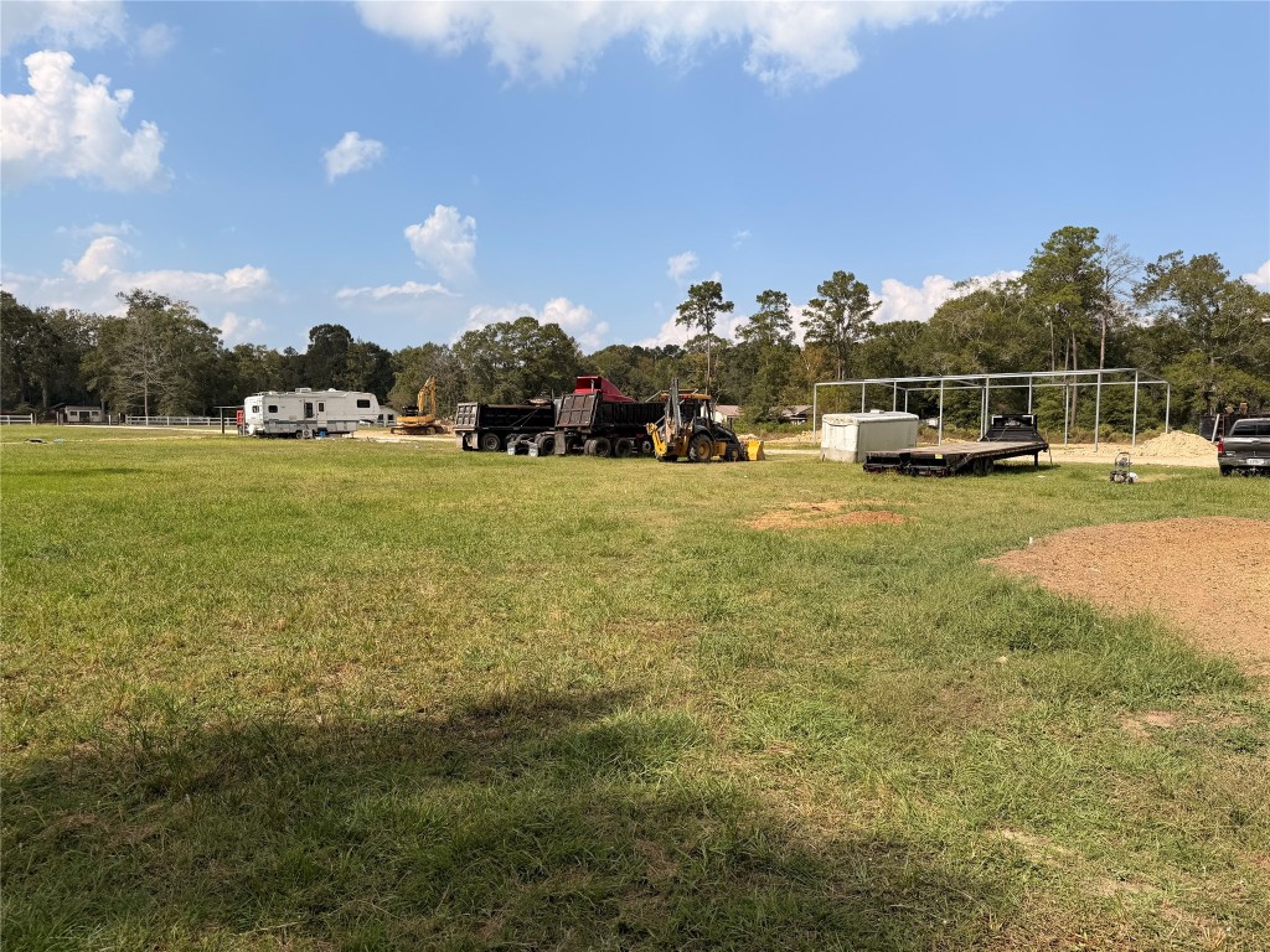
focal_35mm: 24
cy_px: 476
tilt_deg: -3.9
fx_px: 881
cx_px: 635
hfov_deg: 71.6
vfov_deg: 56.8
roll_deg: +0.5
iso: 80
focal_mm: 6.76
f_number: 1.78
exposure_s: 1/6173
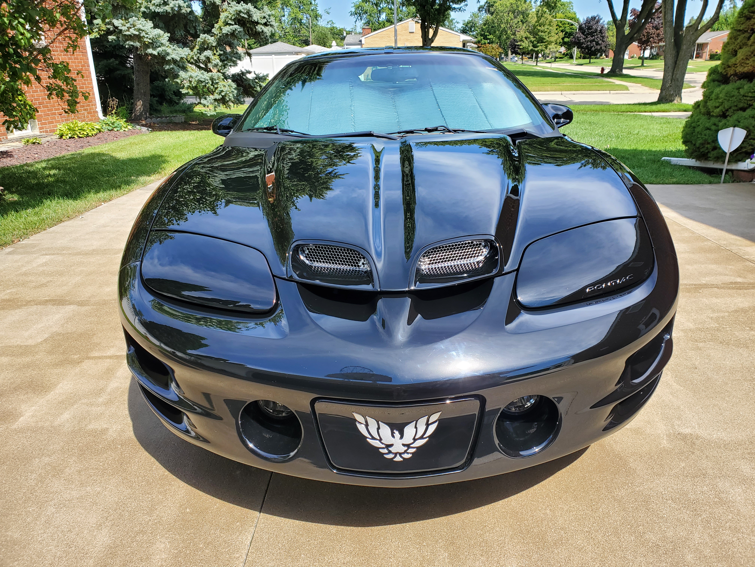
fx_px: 567
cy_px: 284
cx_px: 378
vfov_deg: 53.1
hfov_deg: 67.3
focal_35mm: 26
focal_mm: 4.3
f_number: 2.4
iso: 50
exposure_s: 1/534
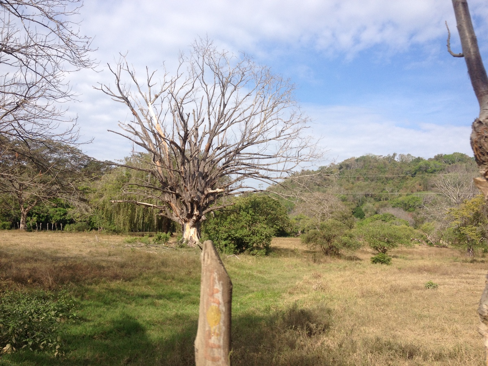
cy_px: 183
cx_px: 244
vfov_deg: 40.7
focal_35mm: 35
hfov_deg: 52.6
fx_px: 493
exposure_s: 1/1493
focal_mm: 4.28
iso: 50
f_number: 2.4
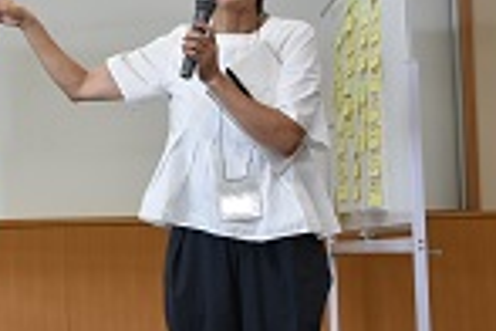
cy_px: 144
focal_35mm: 106
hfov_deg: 18.5
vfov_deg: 12.9
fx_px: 1460
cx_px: -57
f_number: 4.5
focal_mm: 26
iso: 400
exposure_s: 1/80
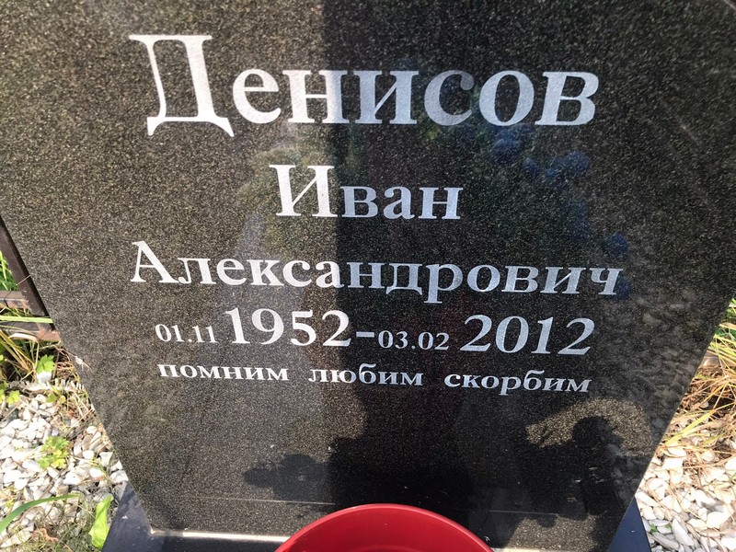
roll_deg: +0.6
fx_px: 595
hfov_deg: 63.4
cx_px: 368
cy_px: 276
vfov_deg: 49.7
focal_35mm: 28
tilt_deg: -40.1
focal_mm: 3.99
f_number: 1.8
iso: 20
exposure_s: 1/218
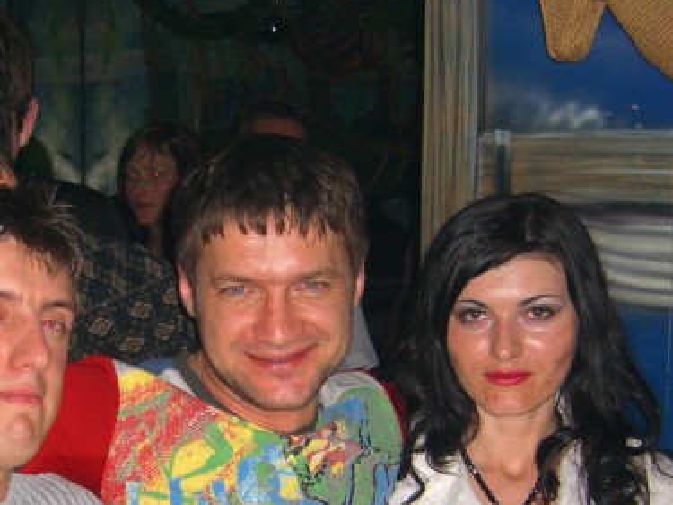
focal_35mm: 81
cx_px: 215
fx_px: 1574
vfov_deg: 17.9
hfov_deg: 24.0
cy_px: 471
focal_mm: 7.9
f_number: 2.8
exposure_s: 1/60
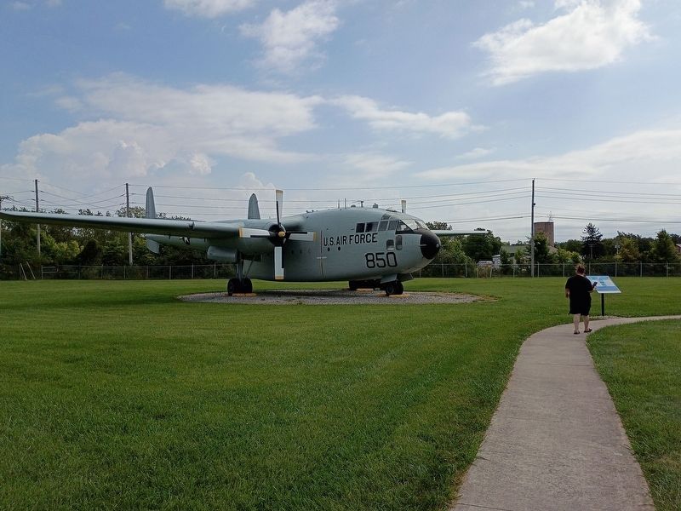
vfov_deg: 48.2
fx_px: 571
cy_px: 256
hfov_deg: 61.7
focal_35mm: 29
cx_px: 340
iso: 102
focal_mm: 4.27
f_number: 1.8
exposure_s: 1/2451
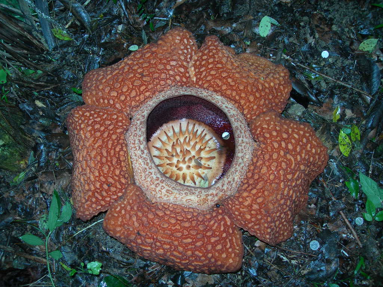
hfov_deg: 49.0
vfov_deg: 37.7
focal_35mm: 38
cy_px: 144
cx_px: 192
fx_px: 420
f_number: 2.8
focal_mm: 7.8
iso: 50
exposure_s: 1/60.1
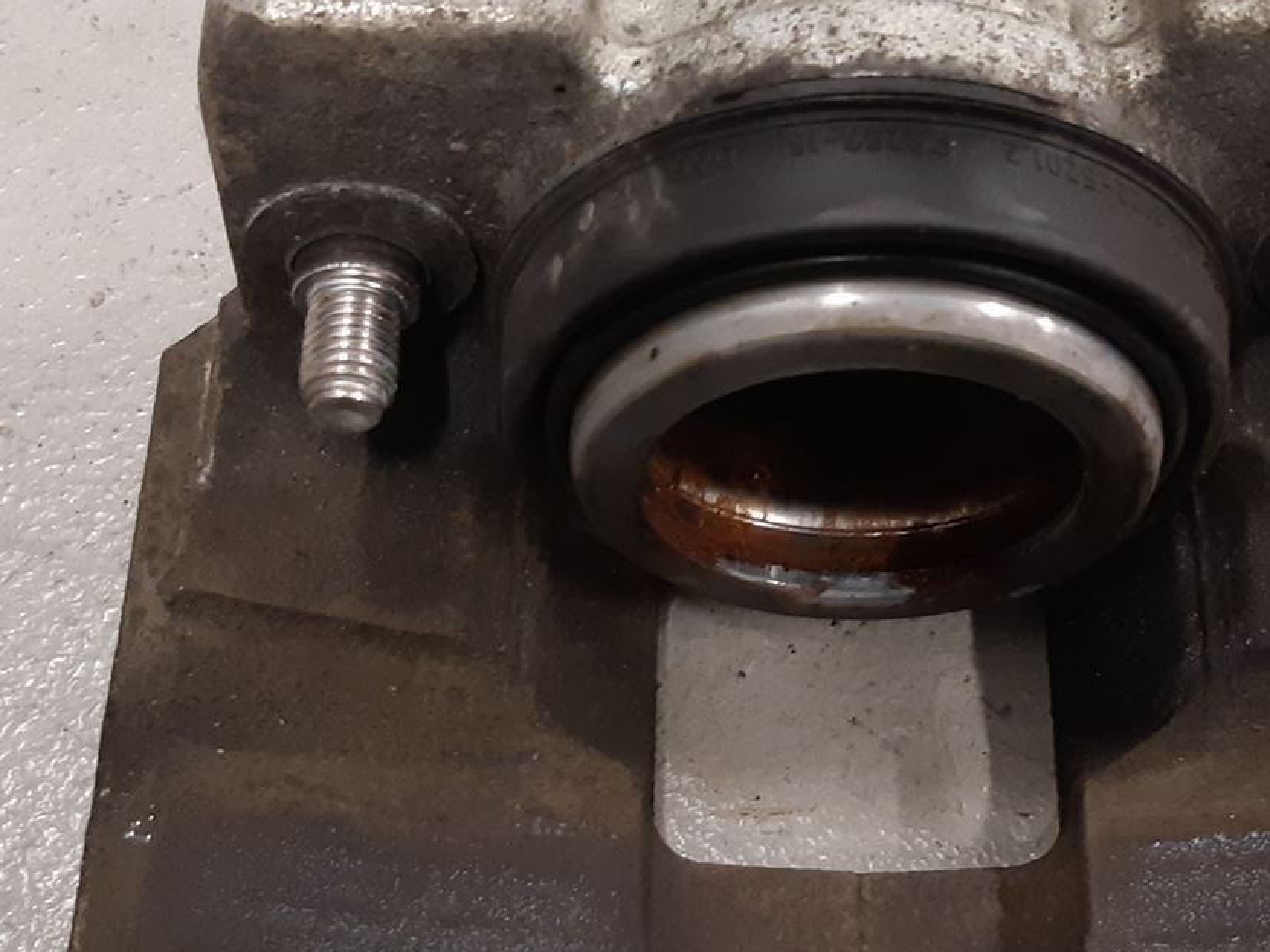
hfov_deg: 30.2
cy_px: 482
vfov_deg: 22.9
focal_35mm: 64
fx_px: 2348
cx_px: 710
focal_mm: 3.93
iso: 250
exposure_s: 1/50
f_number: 1.7
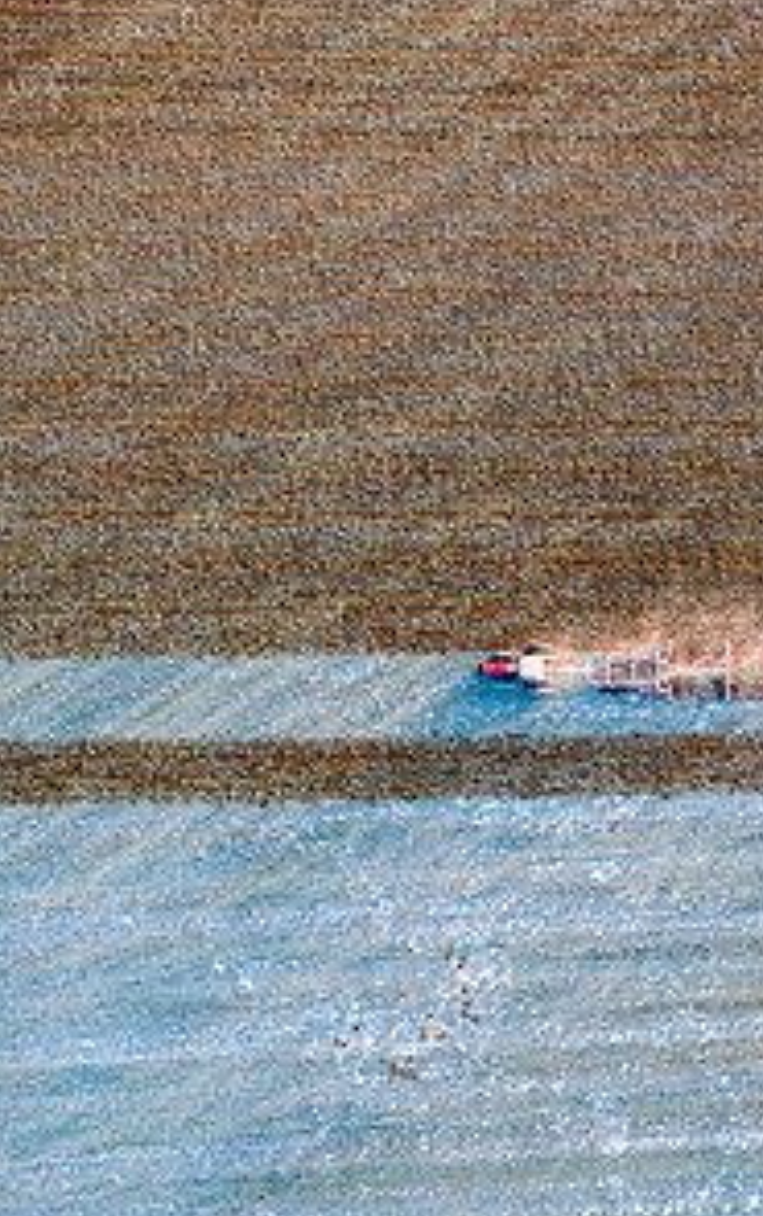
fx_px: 1859
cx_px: 726
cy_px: 647
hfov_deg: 22.5
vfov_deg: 36.2
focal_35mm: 56
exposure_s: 1/30
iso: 120
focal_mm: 10.26
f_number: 3.5
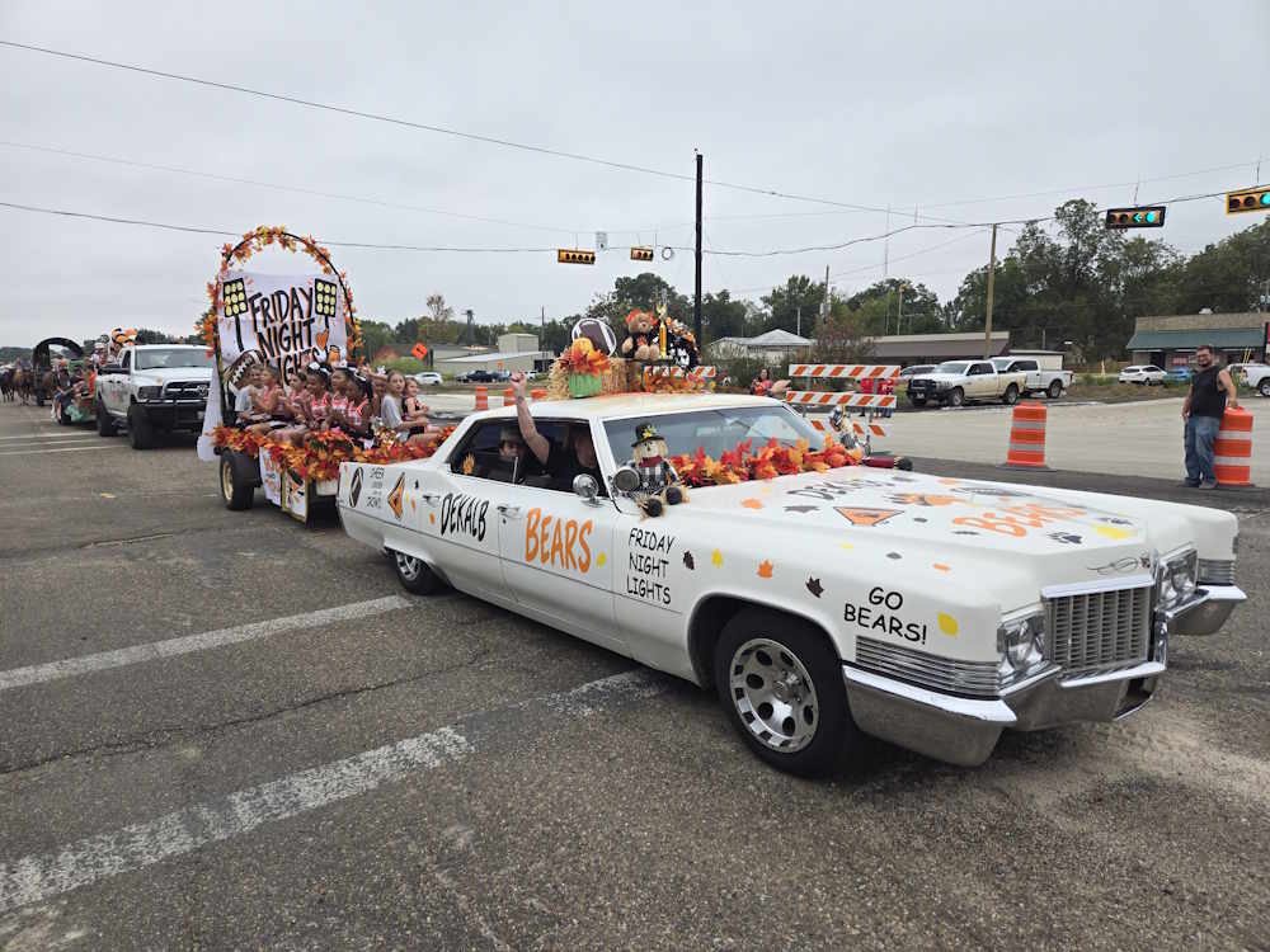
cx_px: 635
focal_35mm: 23
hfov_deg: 73.9
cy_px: 476
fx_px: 844
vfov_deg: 58.9
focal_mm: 5.4
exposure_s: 1/694
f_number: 1.8
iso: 25
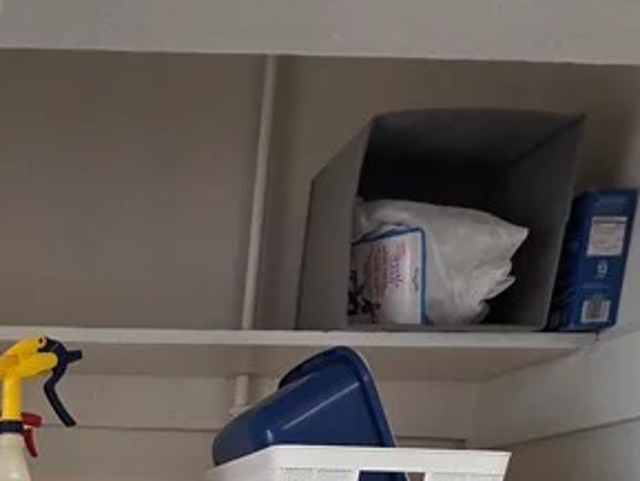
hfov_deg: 35.4
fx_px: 851
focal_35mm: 46
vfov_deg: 22.6
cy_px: 802
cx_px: -62
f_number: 2.2
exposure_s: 1/60
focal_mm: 2.2
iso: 200
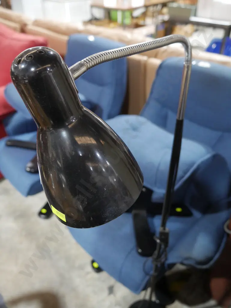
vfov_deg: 63.4
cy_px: 154
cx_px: 116
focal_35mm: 28
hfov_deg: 49.8
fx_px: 249
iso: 1600
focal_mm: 14
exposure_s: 1/60
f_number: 3.5
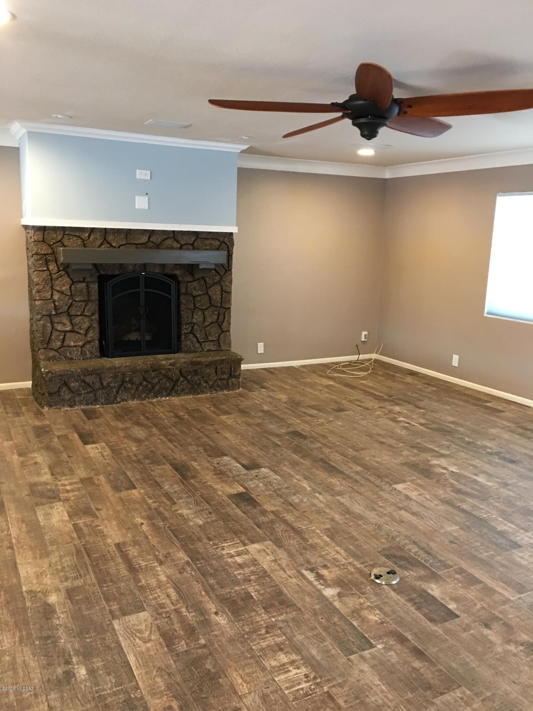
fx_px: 595
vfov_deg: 61.7
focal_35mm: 29
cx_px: 266
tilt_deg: -10.7
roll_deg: -1.7
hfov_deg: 48.2
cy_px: 356
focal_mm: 4.15
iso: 100
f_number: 2.2
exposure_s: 1/10
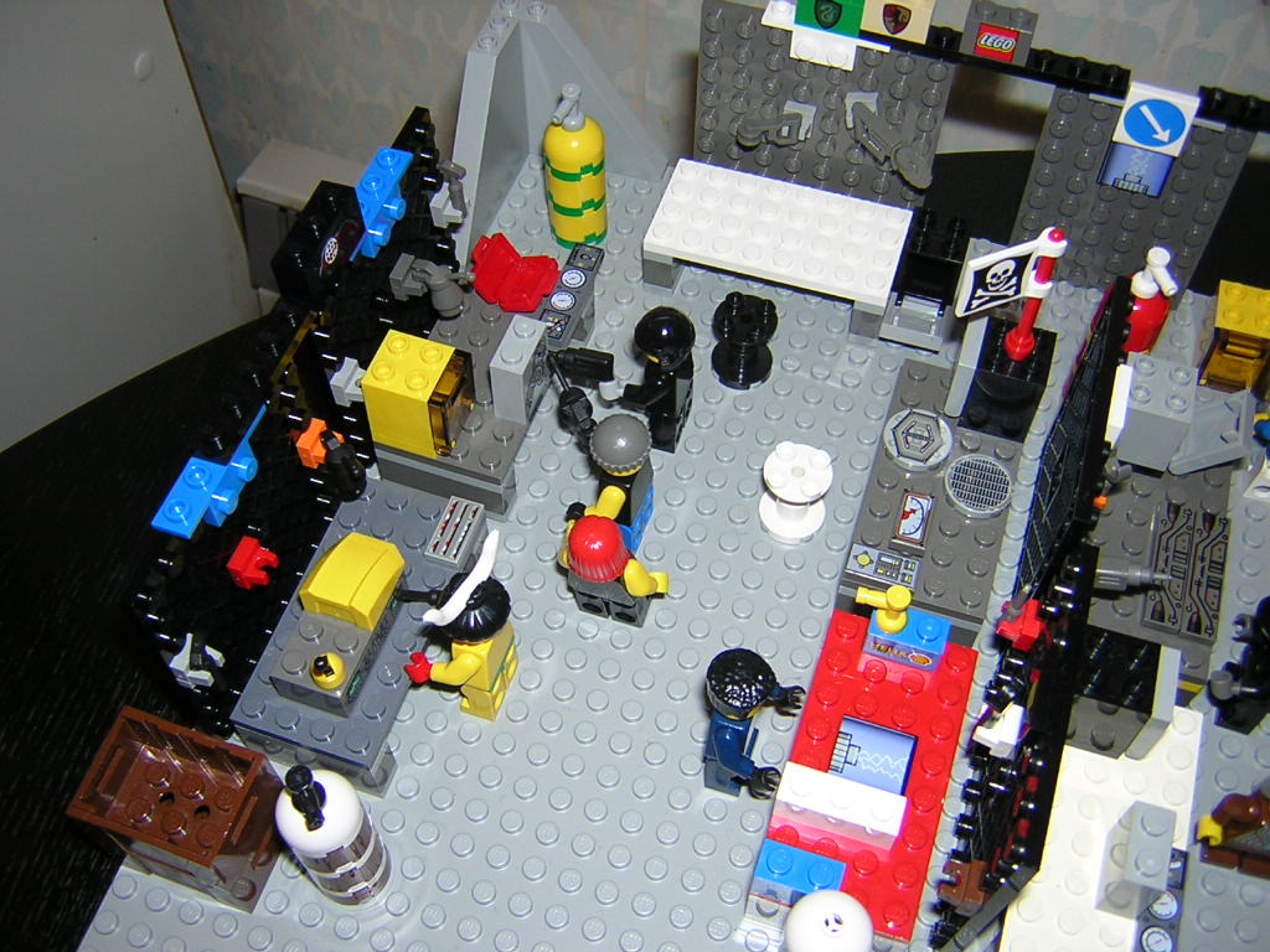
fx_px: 1321
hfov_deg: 51.4
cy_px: 476
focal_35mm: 36
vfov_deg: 39.7
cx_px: 635
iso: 100
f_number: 2.6
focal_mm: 4.7
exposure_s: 1/60.1
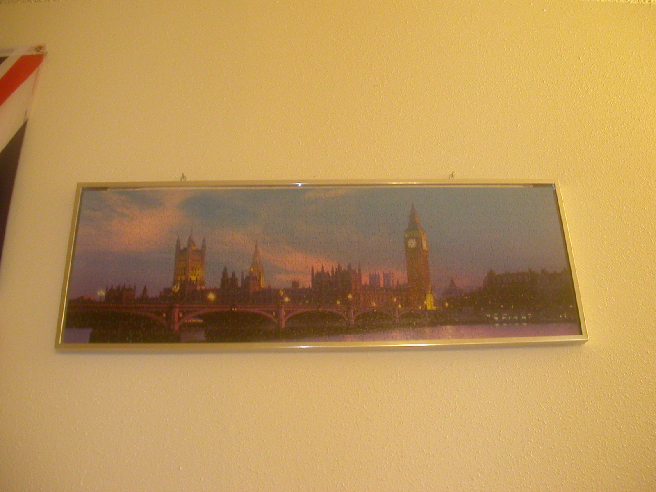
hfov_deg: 50.1
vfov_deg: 38.7
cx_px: 328
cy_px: 246
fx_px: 701
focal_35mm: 37
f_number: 2.7
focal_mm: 5.6
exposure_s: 1/8.5
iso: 200
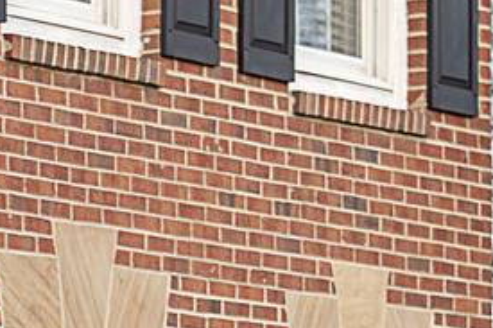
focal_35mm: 372
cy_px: 734
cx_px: -281
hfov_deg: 5.5
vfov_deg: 3.6
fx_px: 5091
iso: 50
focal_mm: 50
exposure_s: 1/320
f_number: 1.8
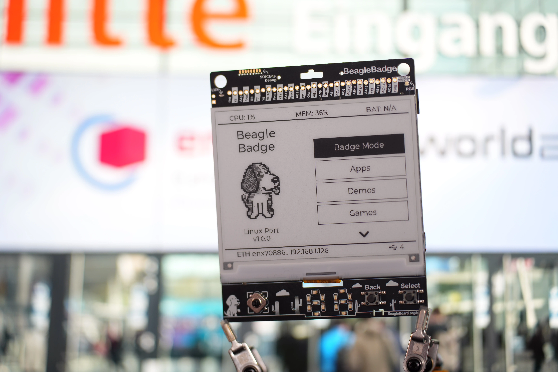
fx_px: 1798
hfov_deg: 17.6
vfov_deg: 11.8
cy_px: 186
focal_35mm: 116
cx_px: 279
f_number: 2.8
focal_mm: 116
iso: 320
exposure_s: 1/60
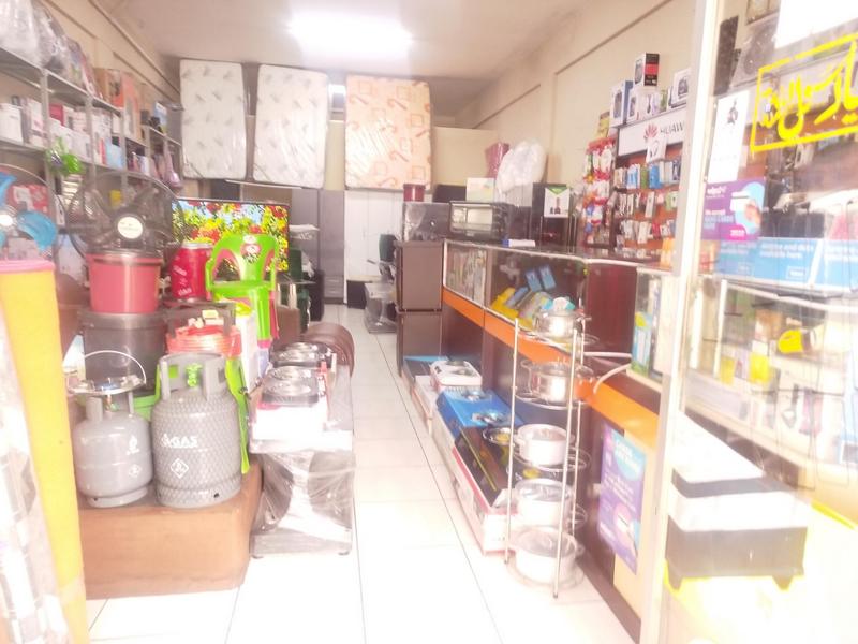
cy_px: 322
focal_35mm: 24
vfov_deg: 56.8
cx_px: 429
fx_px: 595
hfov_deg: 71.6
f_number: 1.7
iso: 320
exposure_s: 1/20
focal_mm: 5.31
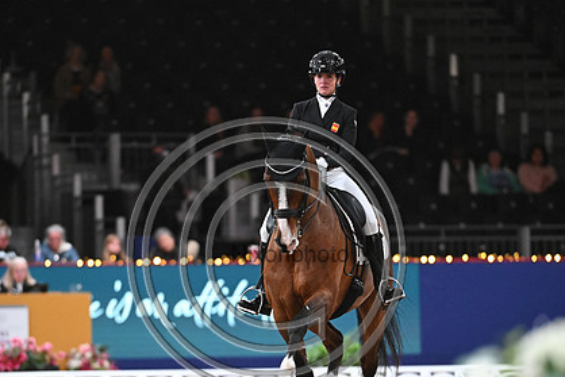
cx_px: 251
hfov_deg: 4.2
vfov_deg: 2.8
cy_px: 236
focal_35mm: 486
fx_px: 7630
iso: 6400
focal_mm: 350
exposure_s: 1/640
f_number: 4
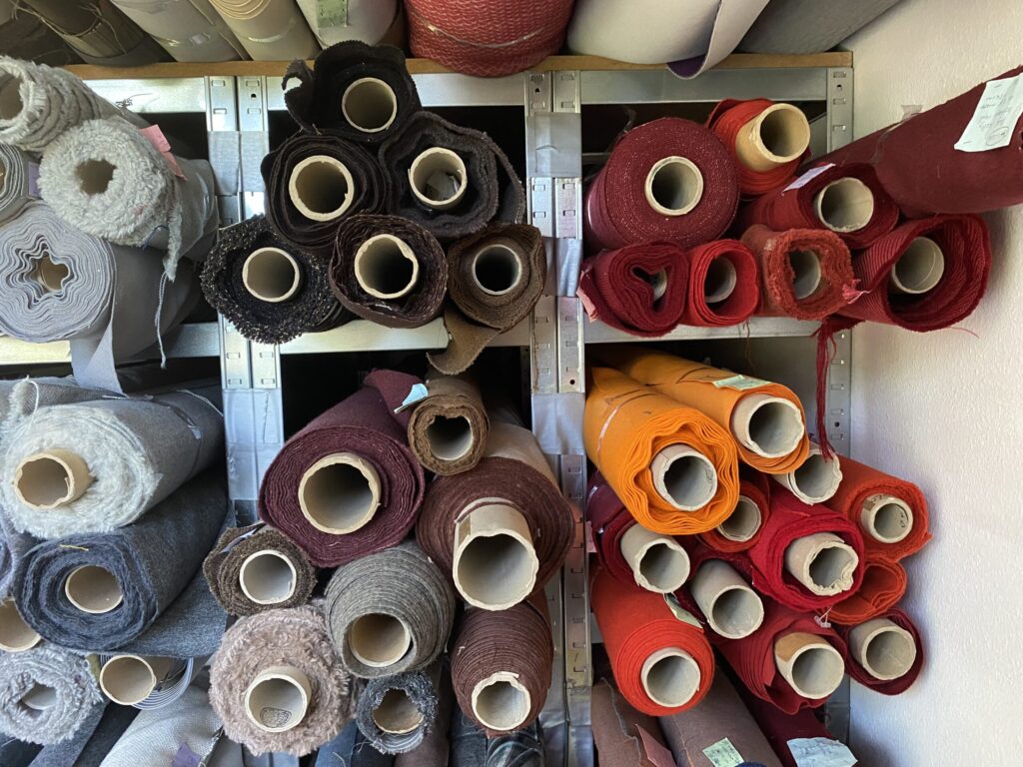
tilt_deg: -4.5
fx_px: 768
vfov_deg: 53.1
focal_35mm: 26
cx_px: 512
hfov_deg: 67.3
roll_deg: +2.4
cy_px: 384
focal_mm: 4.25
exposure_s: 1/58
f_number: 1.8
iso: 500
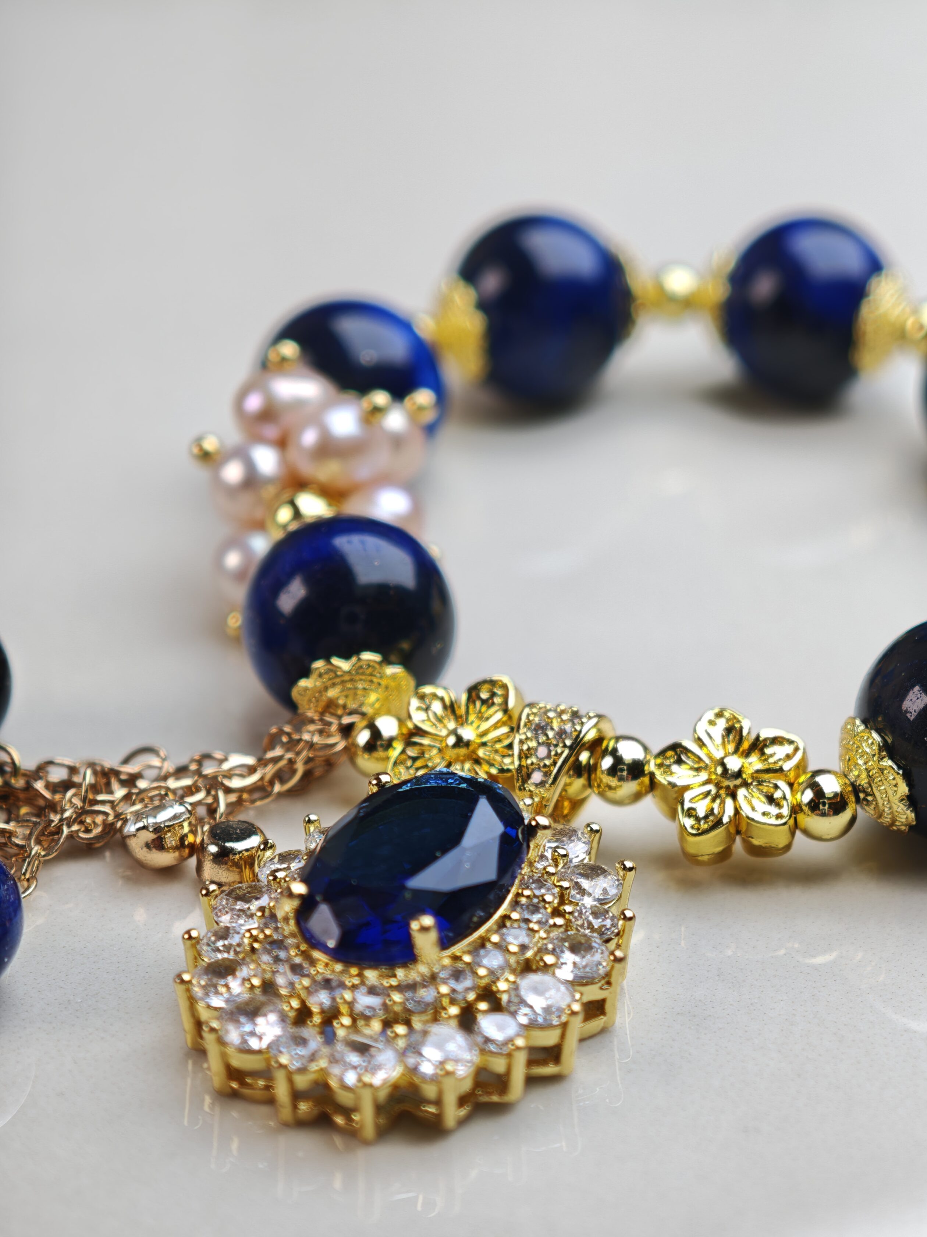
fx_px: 3071
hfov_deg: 17.2
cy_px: 618
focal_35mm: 86
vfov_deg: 22.8
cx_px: 464
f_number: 1.8
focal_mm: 11.5
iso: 50
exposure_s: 1/529
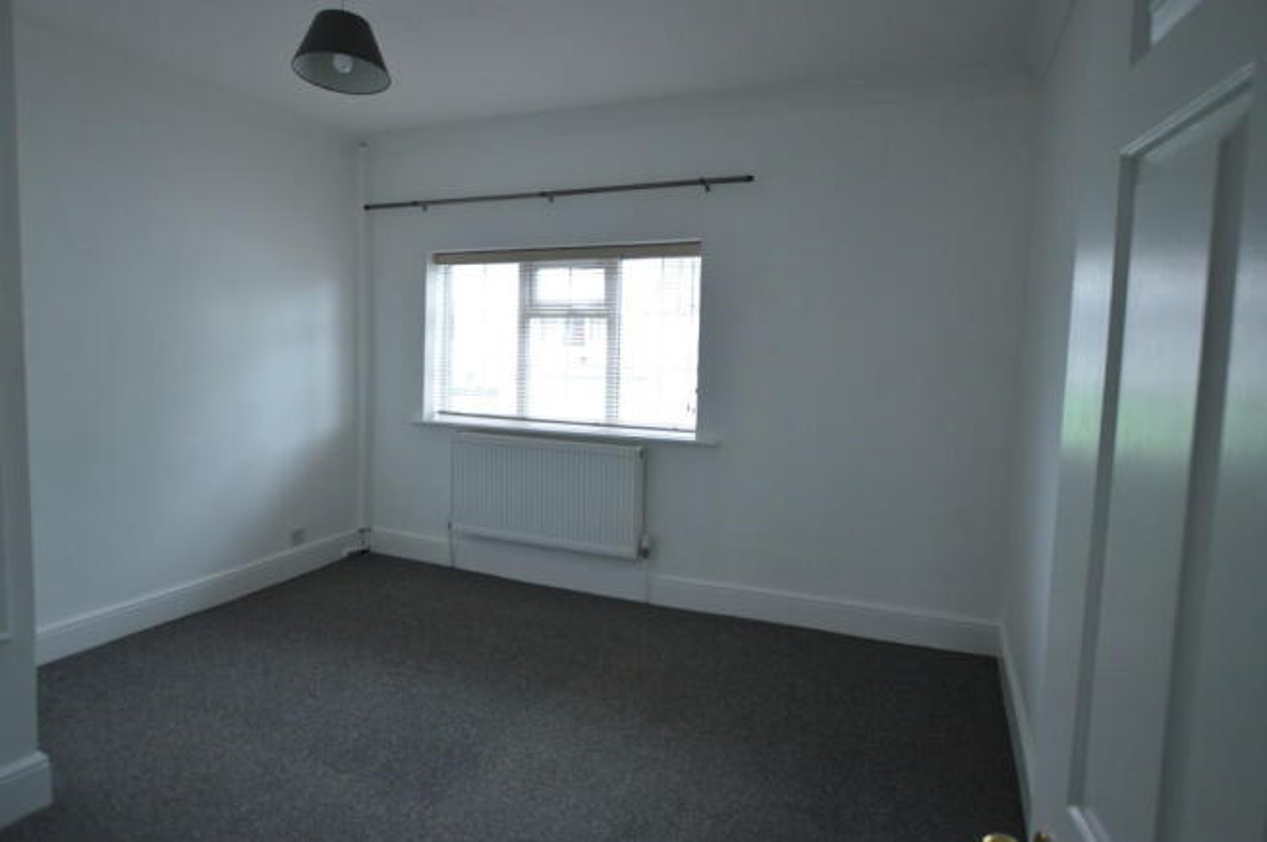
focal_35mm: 20
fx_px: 686
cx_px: 634
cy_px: 421
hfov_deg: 85.5
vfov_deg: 63.1
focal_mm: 13
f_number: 3.5
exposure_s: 1/60
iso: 500
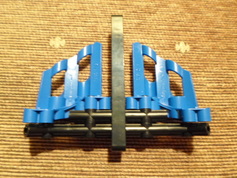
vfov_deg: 54.9
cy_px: 89
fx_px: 171
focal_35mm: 25
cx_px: 118
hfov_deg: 69.4
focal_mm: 4.5
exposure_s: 1/8
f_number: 2.5
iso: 400
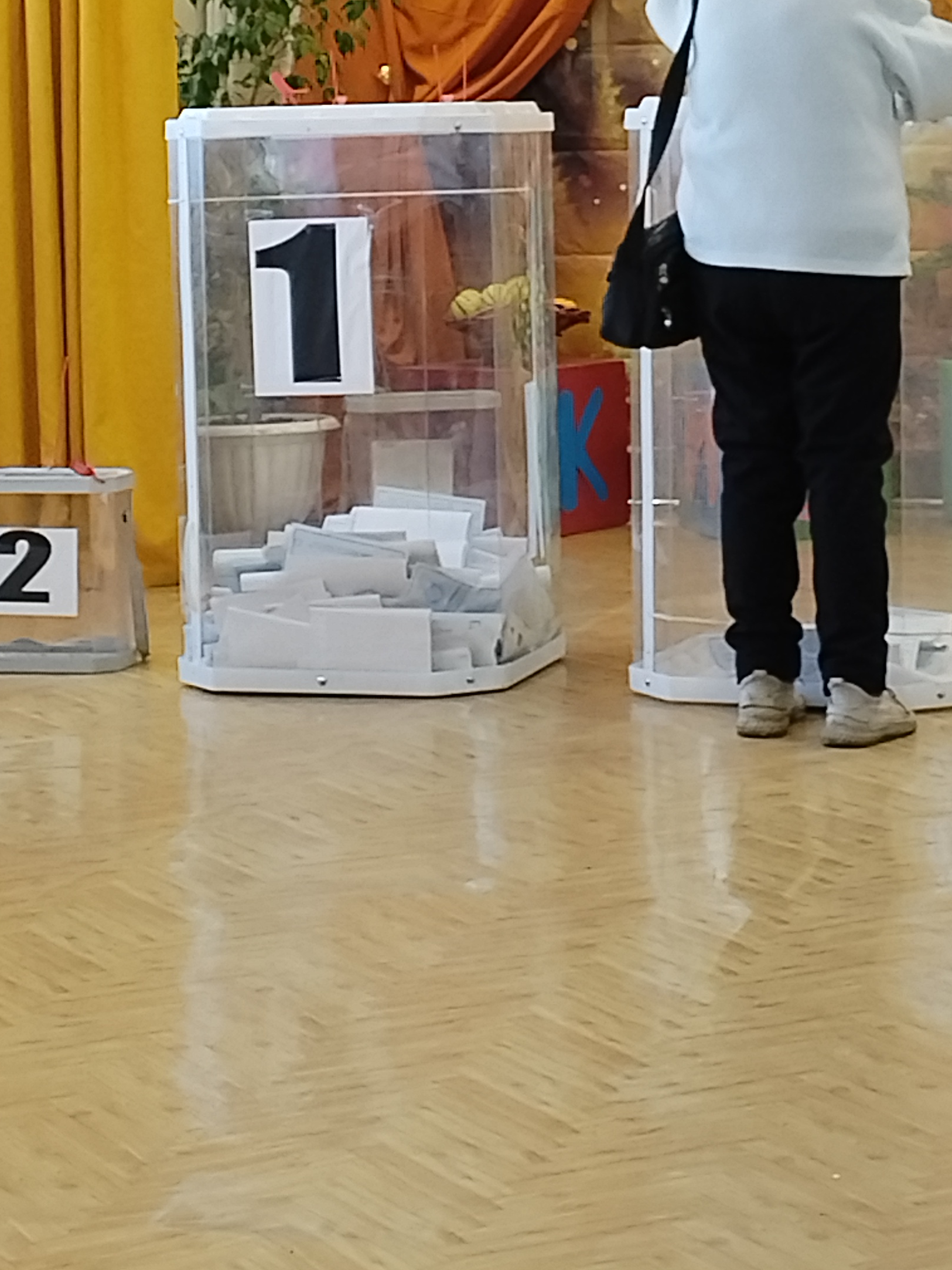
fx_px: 3813
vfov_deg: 18.7
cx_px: 498
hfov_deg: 14.2
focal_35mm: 104
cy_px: 240
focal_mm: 4.25
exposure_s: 1/25
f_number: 1.8
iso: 140
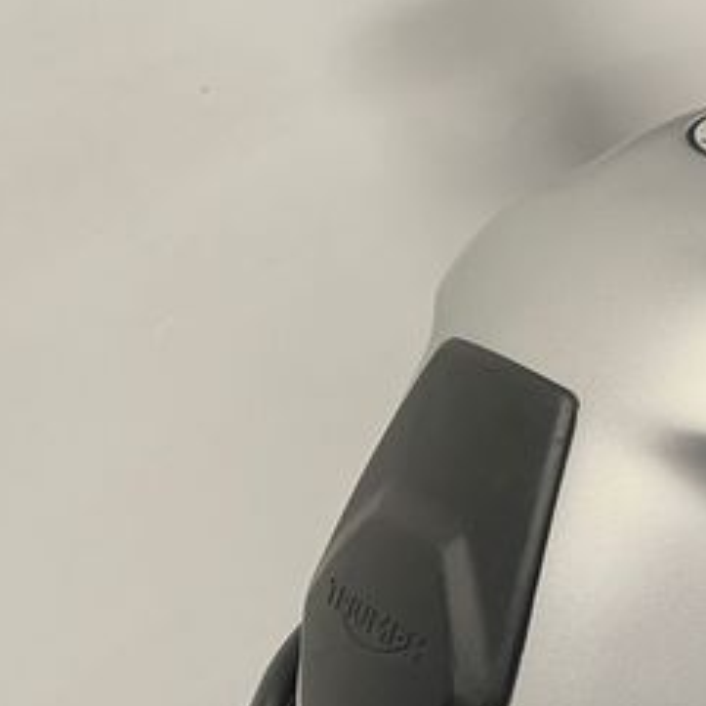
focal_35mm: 61
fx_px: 1408
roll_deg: +2.0
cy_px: 492
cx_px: 829
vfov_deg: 27.9
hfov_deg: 25.5
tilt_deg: -39.2
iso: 80
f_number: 1.6
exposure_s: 1/50
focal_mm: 5.1
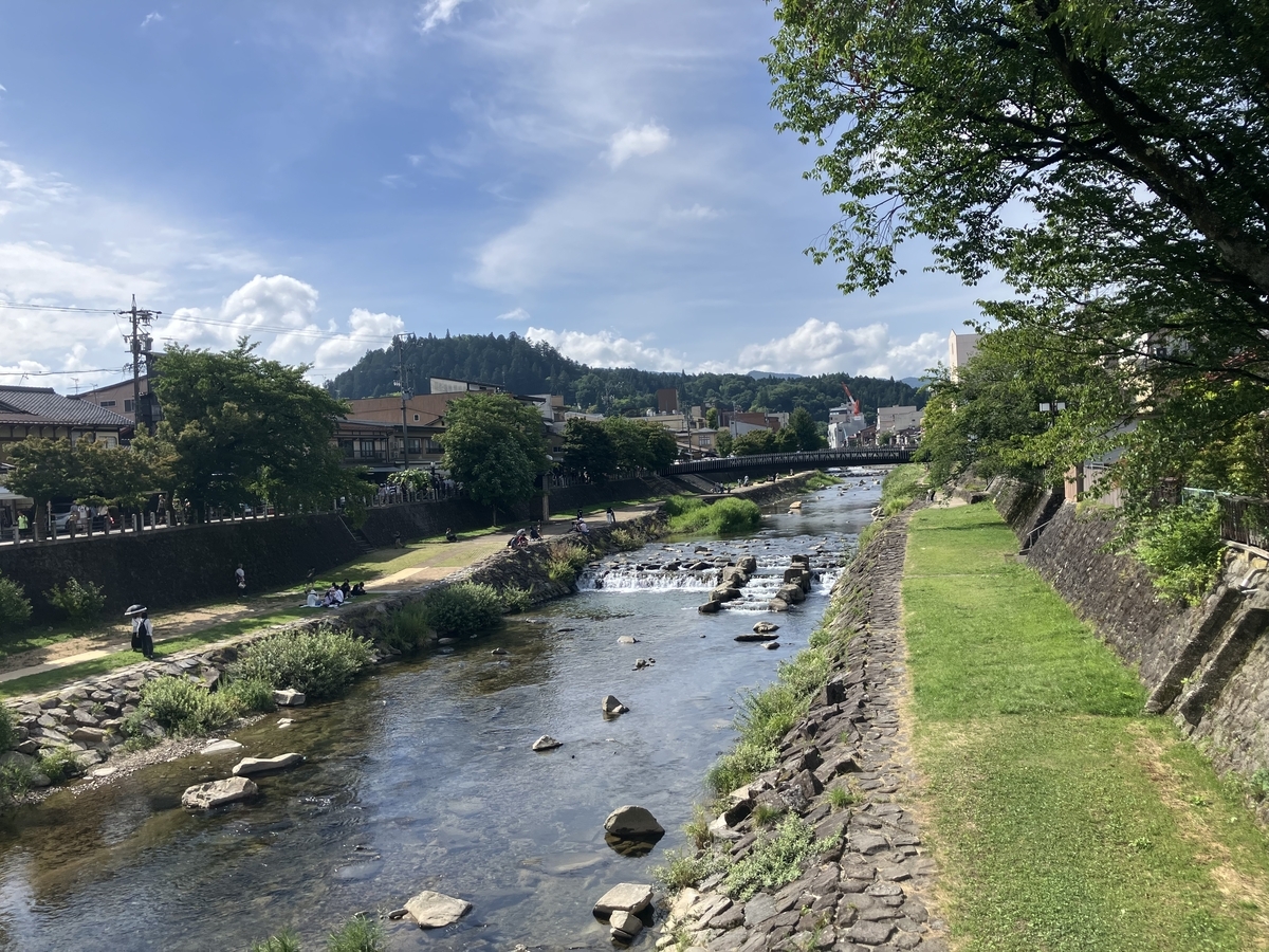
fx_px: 1026
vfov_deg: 49.7
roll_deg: +2.9
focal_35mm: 28
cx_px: 634
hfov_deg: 63.4
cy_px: 476
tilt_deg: -0.6
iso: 32
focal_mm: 3.99
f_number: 1.8
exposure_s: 1/2703
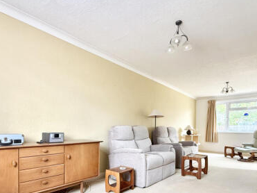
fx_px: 163
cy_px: 132
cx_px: 126
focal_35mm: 22
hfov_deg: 76.4
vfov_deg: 59.3
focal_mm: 2.22
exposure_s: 1/99
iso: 200
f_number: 2.2
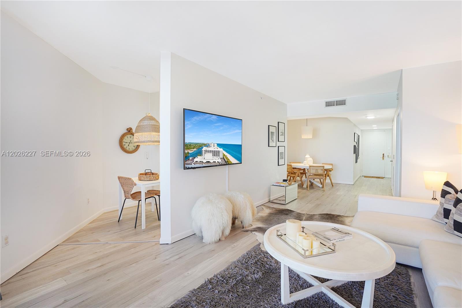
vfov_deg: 73.7
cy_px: 154
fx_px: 205
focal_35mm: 16
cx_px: 231
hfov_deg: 96.7
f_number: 4.5
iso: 400
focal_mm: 16
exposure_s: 1/125
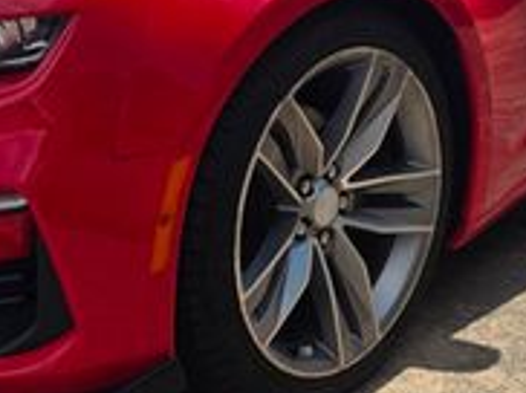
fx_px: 1229
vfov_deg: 18.0
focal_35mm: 81
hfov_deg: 24.1
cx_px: 223
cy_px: 72
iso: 12
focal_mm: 6.3
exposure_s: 1/914
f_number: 1.7
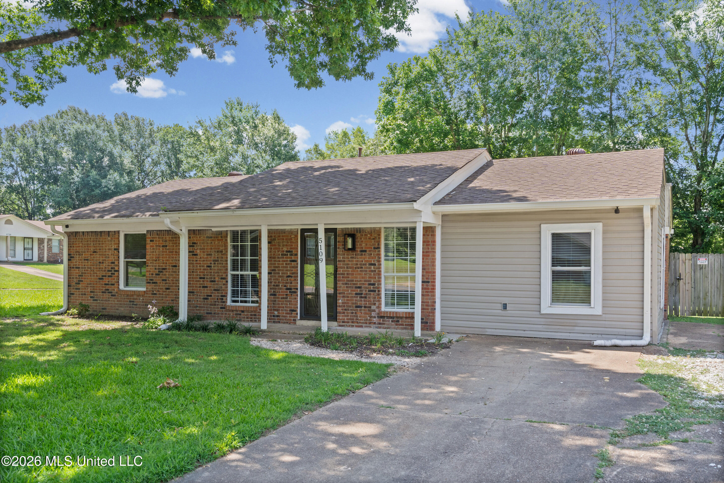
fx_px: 663
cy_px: 242
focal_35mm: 33
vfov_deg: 40.0
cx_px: 362
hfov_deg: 57.2
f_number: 9.5
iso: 800
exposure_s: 1/125
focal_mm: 33
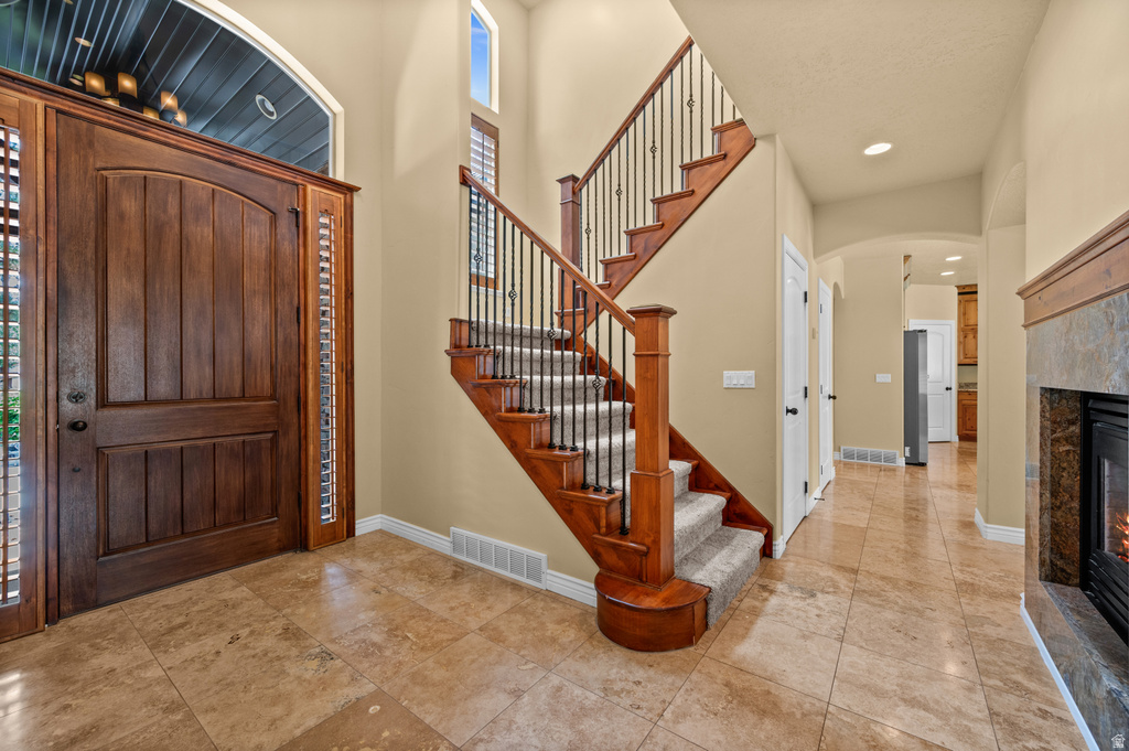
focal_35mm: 14
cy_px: 376
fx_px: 439
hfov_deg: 104.3
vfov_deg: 81.1
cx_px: 564
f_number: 7.1
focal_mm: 14
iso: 500
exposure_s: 1/4
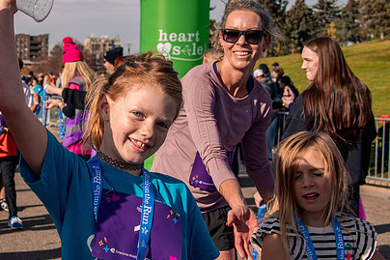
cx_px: 92
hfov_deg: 27.6
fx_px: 780
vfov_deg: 18.8
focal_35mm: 72
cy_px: 78
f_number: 5.6
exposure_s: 1/1250
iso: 200
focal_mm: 31
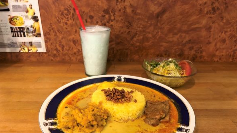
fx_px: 195
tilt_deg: -26.9
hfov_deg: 62.6
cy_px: 89
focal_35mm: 31
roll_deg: -0.9
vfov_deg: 37.4
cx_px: 118
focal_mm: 3.99
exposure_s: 1/13
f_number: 1.8
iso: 100
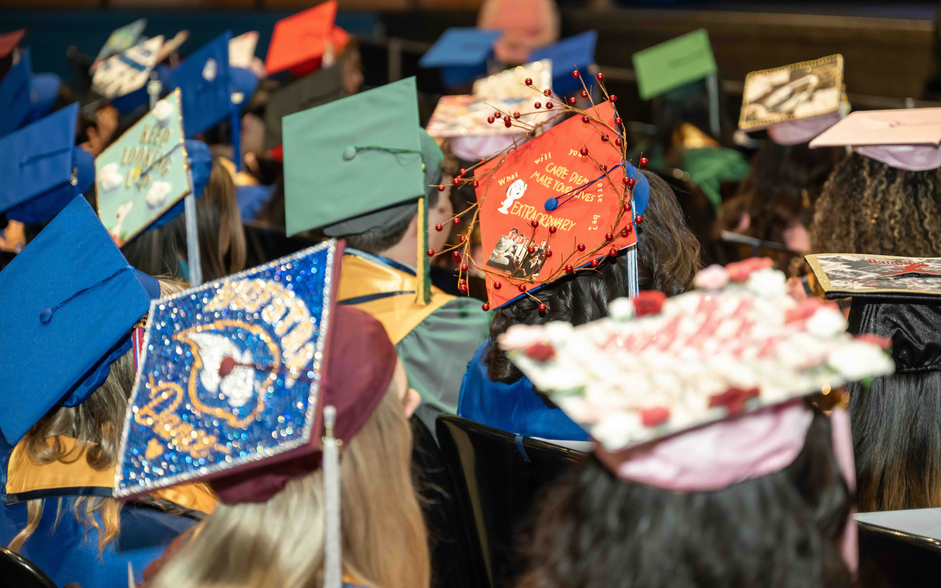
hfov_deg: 28.6
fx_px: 1846
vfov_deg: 18.1
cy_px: 287
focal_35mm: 72
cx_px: 467
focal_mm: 70
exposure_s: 1/200
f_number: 2.8
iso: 1600
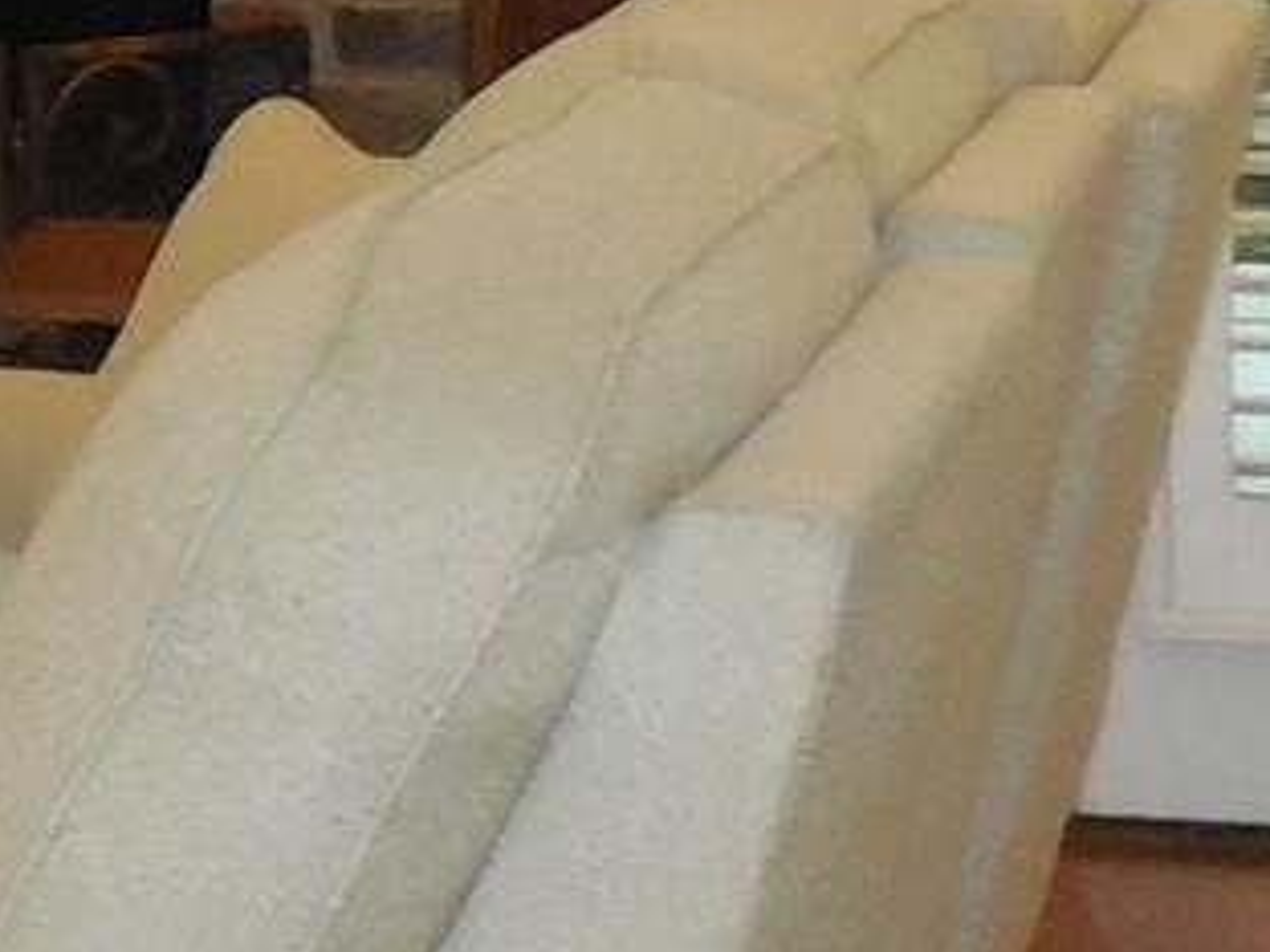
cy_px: -504
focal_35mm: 197
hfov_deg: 9.5
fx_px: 7228
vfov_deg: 7.4
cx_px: -1058
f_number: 3.2
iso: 450
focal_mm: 5.3
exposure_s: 1/25
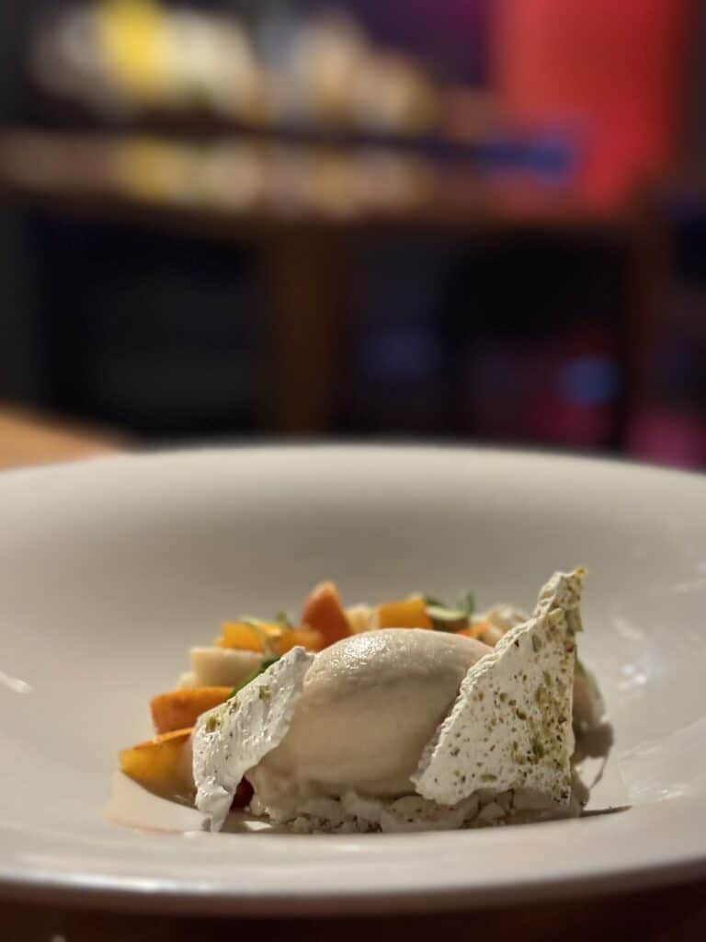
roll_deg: -2.0
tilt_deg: -11.3
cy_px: 471
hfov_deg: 30.3
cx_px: 353
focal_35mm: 48
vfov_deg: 39.7
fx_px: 1305
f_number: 1.78
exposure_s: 1/25
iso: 500
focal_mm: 6.76
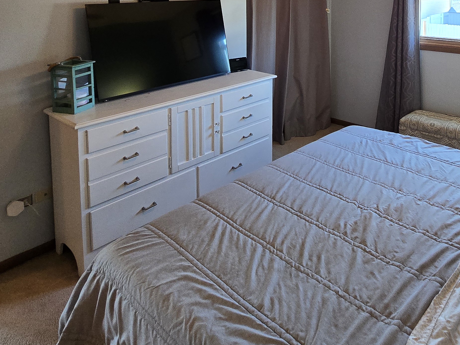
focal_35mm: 28
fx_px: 372
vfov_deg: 43.8
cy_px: 14
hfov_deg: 61.4
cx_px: 318
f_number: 2.2
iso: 200
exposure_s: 1/60
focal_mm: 2.2
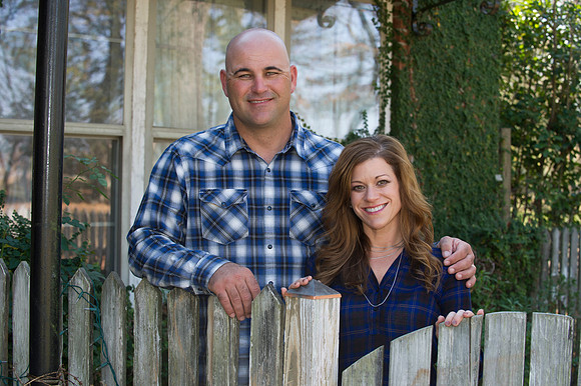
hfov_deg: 28.9
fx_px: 1129
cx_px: 290
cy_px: 193
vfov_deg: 19.4
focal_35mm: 70
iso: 400
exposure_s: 1/100
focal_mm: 70
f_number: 5
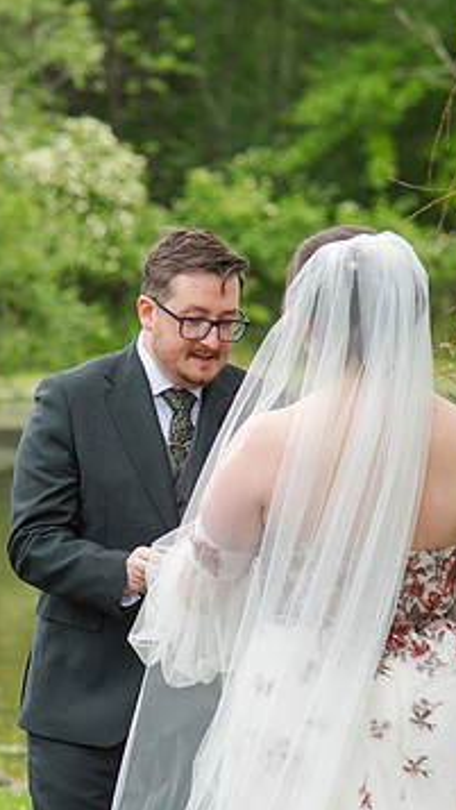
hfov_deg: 5.8
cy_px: 454
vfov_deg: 10.4
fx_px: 4468
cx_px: 100
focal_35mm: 208
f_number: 4
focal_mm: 105
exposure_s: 1/400
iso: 100
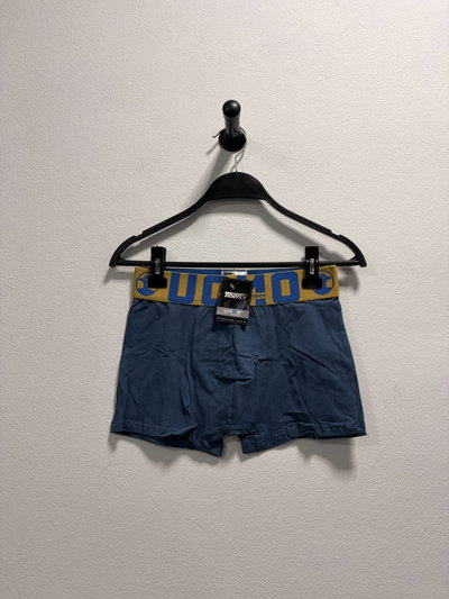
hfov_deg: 53.1
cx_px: 224
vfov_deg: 67.3
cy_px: 300
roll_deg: +0.2
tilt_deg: +5.7
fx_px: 449
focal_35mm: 26
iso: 125
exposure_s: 1/100
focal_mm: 5.96
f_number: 1.6
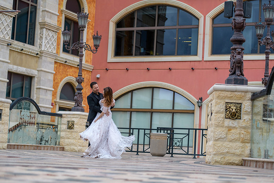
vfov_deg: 17.1
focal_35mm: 80
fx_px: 609
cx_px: 137
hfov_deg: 25.4
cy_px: 92
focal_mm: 80
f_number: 2.8
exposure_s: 1/3200
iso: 400
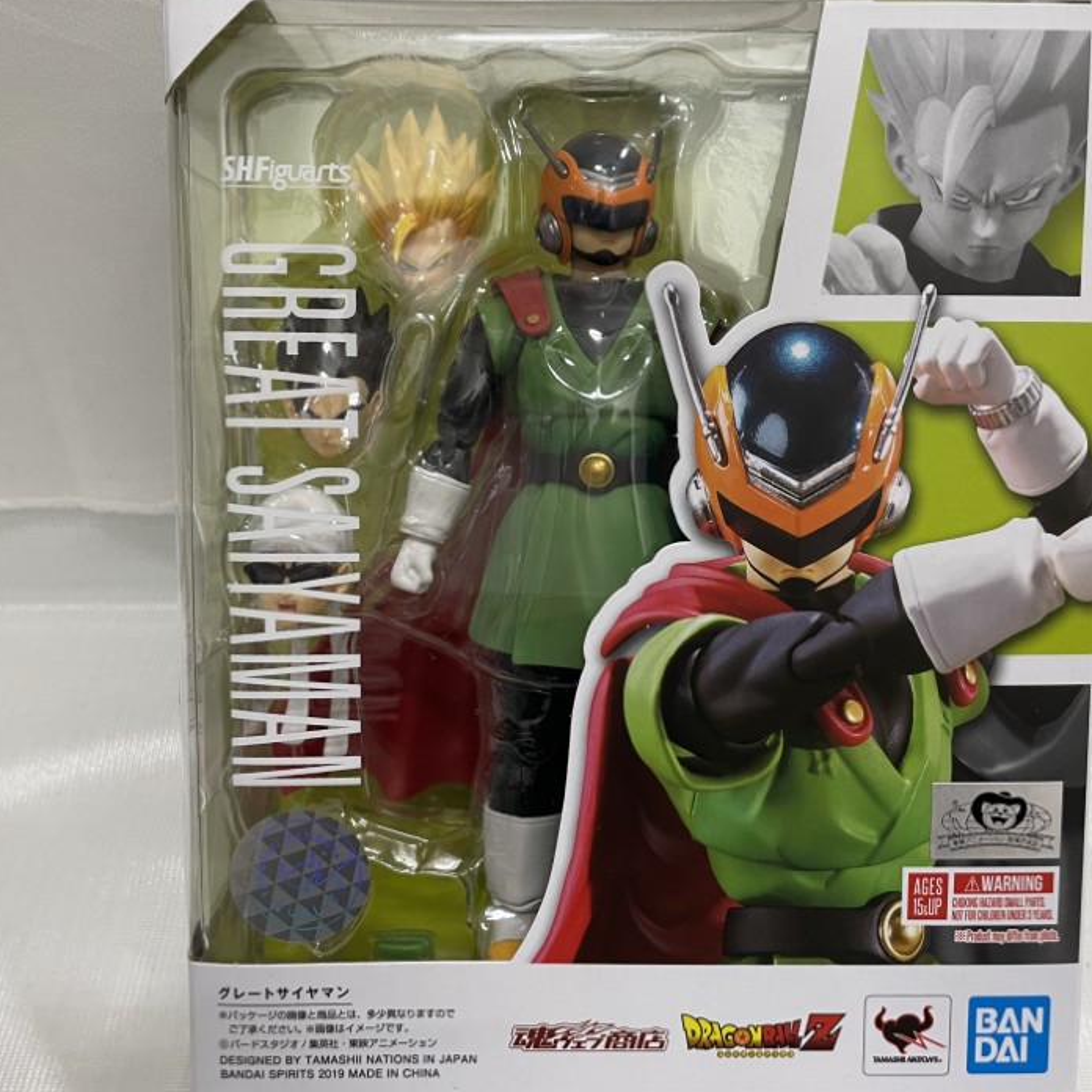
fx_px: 1178
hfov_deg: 49.7
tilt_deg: -42.6
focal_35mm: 33
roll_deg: -1.5
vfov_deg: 49.7
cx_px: 573
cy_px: 552
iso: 125
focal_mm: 4.2
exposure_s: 1/50
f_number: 1.6
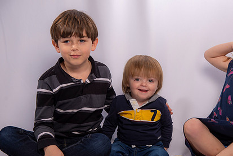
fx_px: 634
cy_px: 100
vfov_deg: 13.9
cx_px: 155
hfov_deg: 20.7
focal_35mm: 98
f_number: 5
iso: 125
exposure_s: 1/160
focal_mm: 70
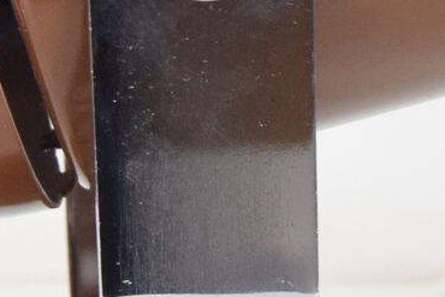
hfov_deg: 7.3
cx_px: 189
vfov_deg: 4.8
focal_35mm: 284
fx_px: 3508
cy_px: 124
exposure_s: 1/200
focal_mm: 35
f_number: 7.1
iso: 1600
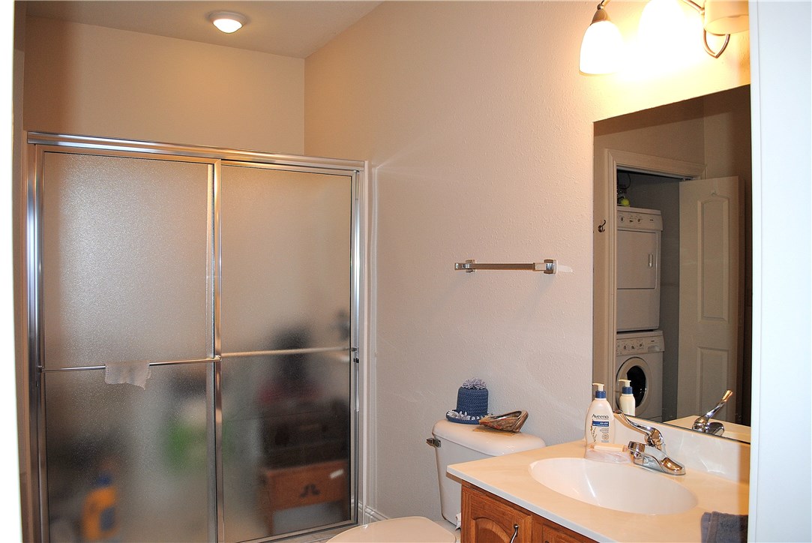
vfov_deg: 48.0
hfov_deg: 67.3
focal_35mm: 27
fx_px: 609
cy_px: 272
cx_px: 406
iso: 200
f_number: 3.5
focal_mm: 18
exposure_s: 1/60
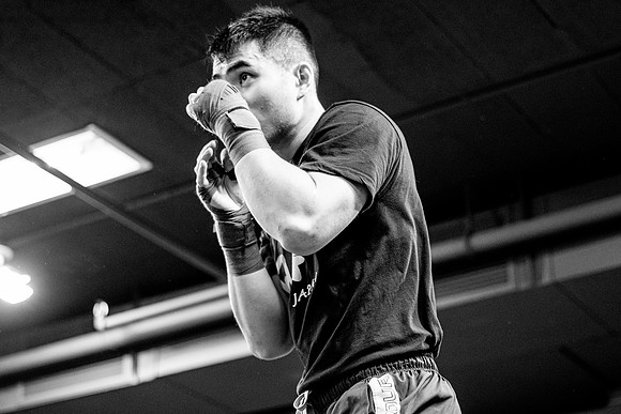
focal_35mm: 75
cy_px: 207
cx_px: 310
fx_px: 1294
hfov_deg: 27.0
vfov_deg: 18.2
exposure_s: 1/500
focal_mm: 50
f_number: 1.8
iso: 3200
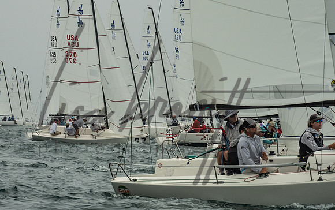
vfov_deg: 6.1
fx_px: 1973
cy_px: 50
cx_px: 82
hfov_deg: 9.7
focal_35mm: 216
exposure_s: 1/3200
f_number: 9
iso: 800
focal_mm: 140
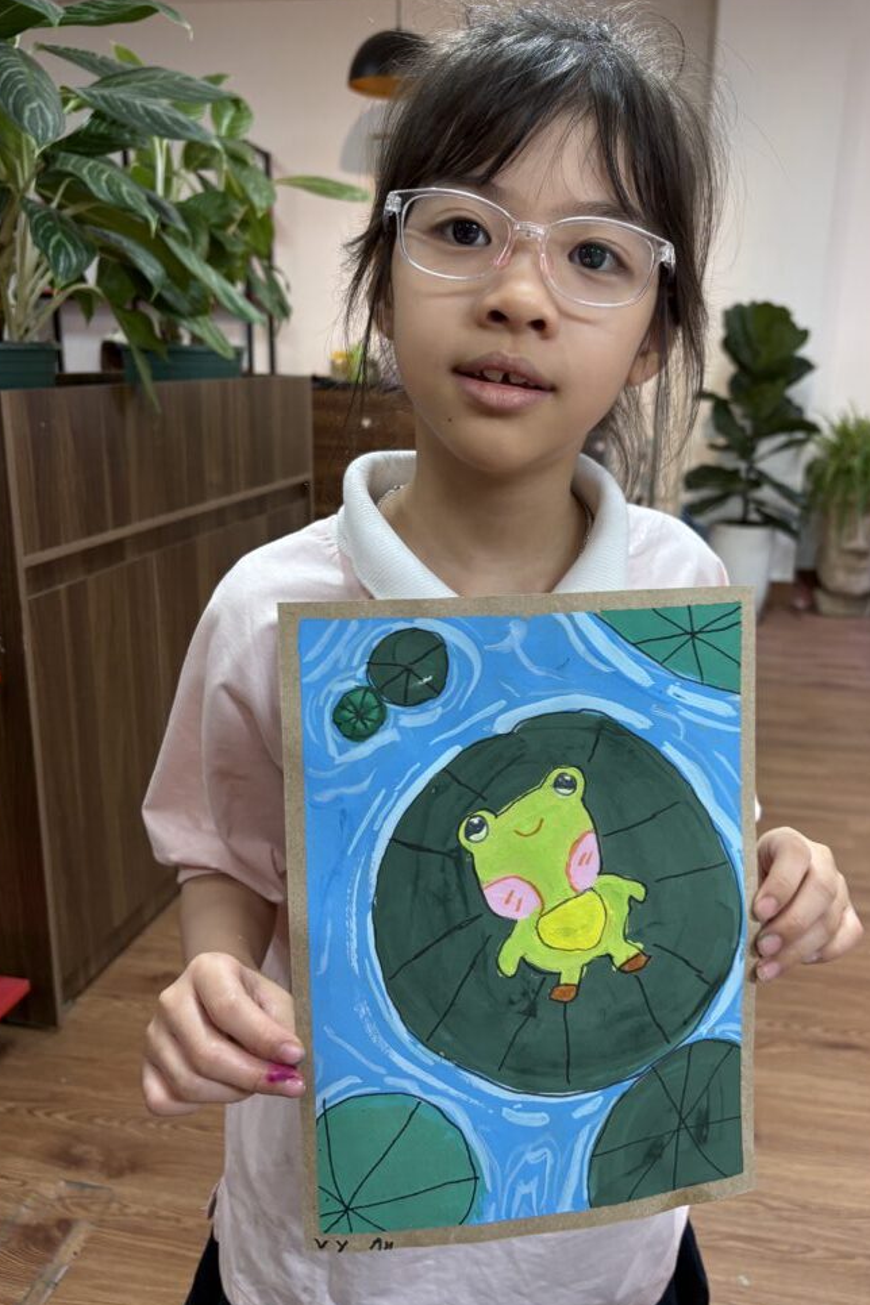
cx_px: 486
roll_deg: -1.2
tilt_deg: -13.5
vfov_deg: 65.5
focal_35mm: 28
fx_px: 1015
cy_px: 638
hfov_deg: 46.3
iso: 125
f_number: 1.6
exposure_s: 1/100
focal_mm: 5.96
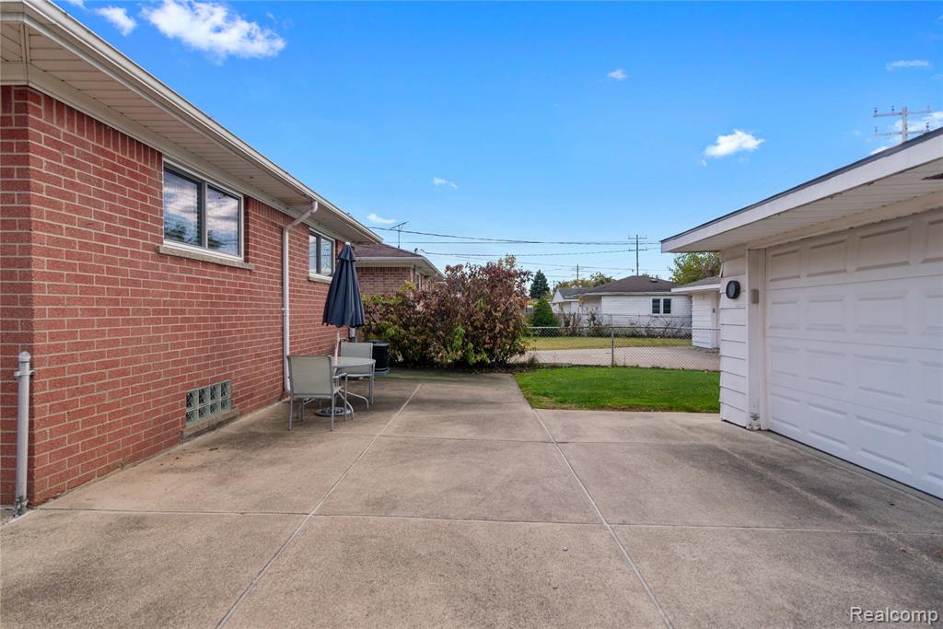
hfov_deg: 93.3
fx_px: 445
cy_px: 314
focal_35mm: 17
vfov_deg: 70.5
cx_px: 472
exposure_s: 1/800
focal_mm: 17
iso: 320
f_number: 9
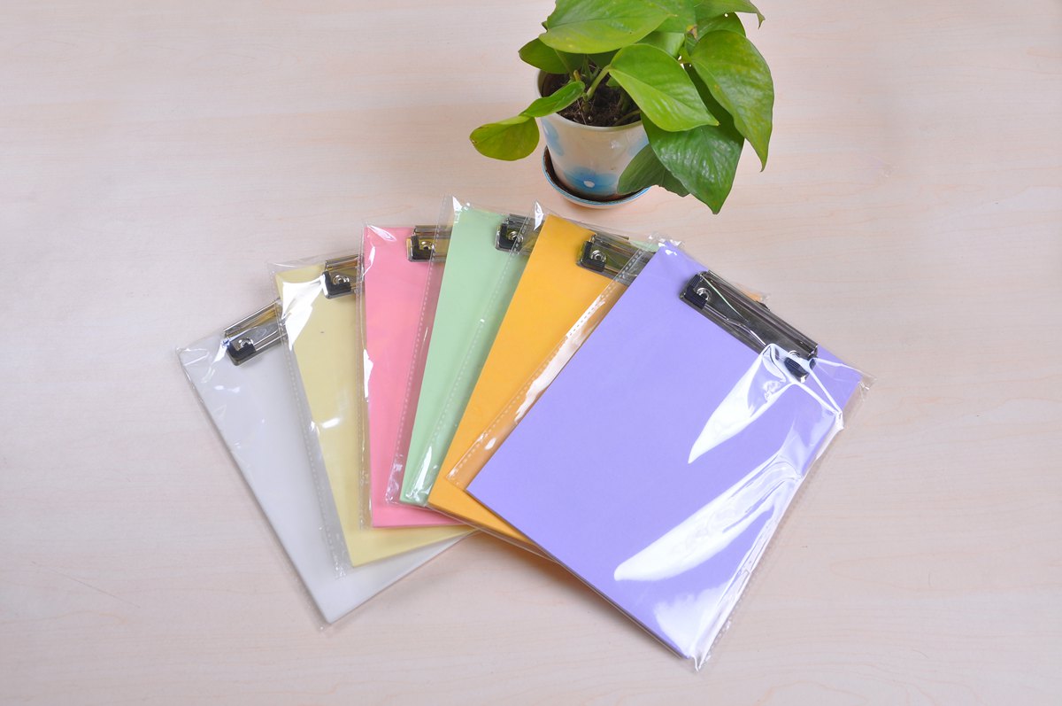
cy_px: 353
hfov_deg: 62.0
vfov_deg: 43.5
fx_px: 884
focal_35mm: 30
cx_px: 531
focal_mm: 20
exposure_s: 1/80
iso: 200
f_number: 8
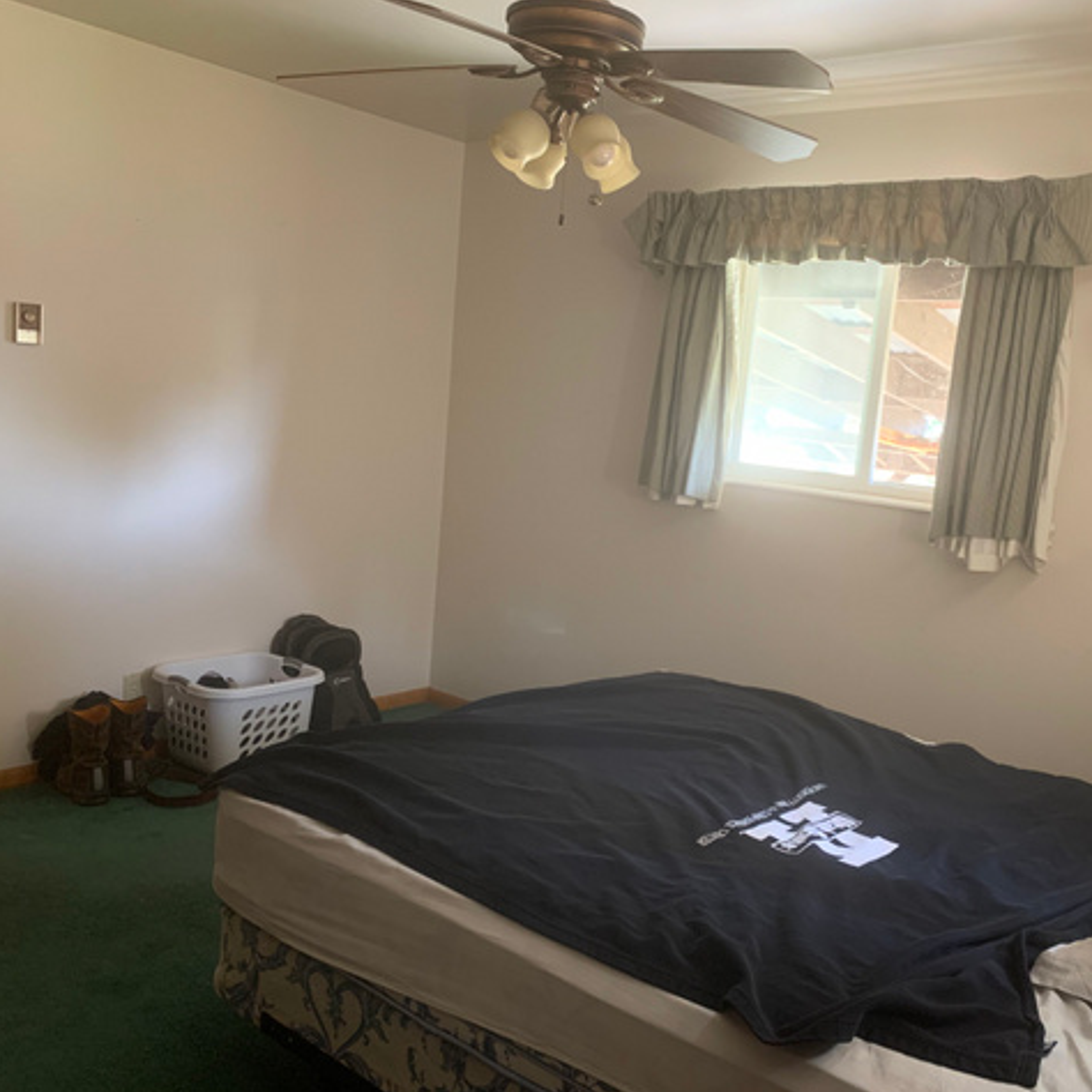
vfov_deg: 52.5
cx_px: 652
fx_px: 1106
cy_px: 548
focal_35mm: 31
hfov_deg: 52.2
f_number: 1.8
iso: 320
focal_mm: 4.25
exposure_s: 1/60
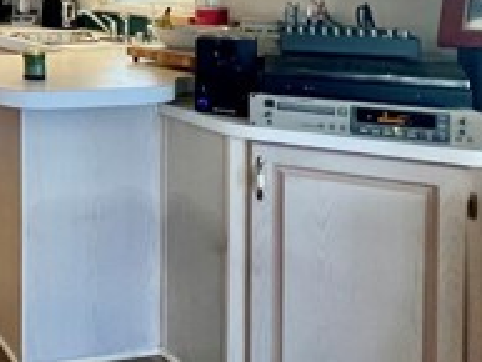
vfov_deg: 30.7
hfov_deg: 32.8
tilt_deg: -1.5
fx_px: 599
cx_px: -142
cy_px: -17
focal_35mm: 43
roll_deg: +1.2
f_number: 1.8
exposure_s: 1/120
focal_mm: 1.57
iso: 250
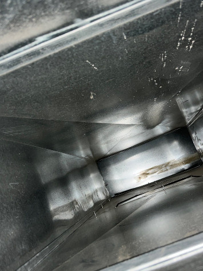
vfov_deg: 61.6
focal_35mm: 29
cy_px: 136
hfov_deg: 48.2
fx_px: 227
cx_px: 102
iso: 20
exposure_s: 1/695
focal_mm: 4
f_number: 1.8
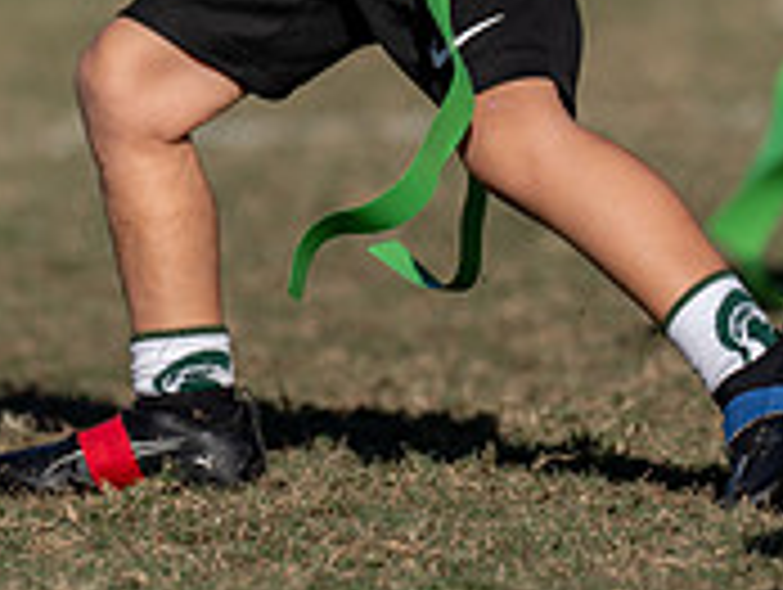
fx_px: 19480
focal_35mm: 860
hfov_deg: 2.3
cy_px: -66
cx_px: 280
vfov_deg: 1.7
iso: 100
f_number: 2.8
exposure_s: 1/2000
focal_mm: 200
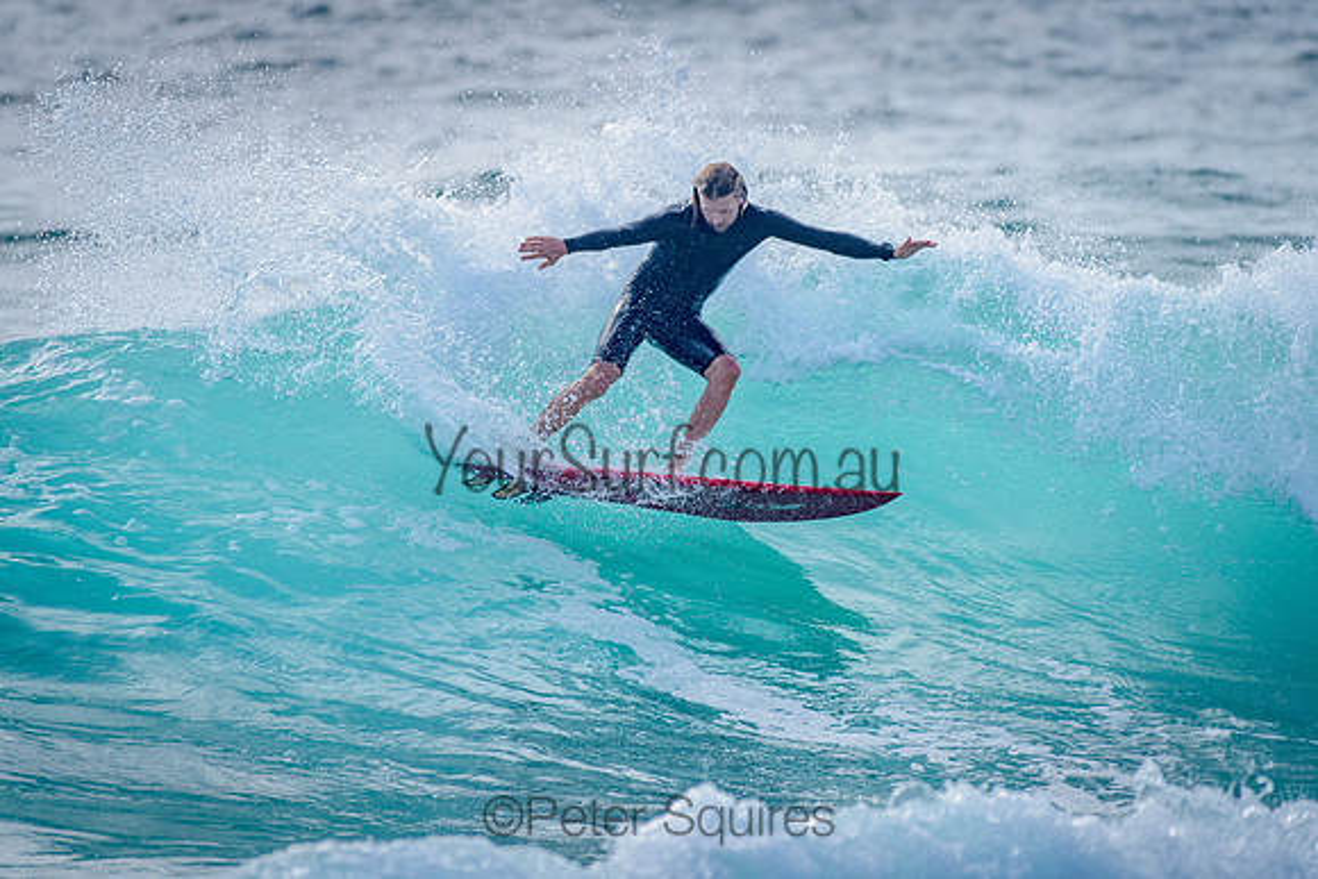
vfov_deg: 2.2
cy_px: 340
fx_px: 22446
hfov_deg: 3.4
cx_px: 589
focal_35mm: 613
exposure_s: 1/2000
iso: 220
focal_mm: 500
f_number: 5.6
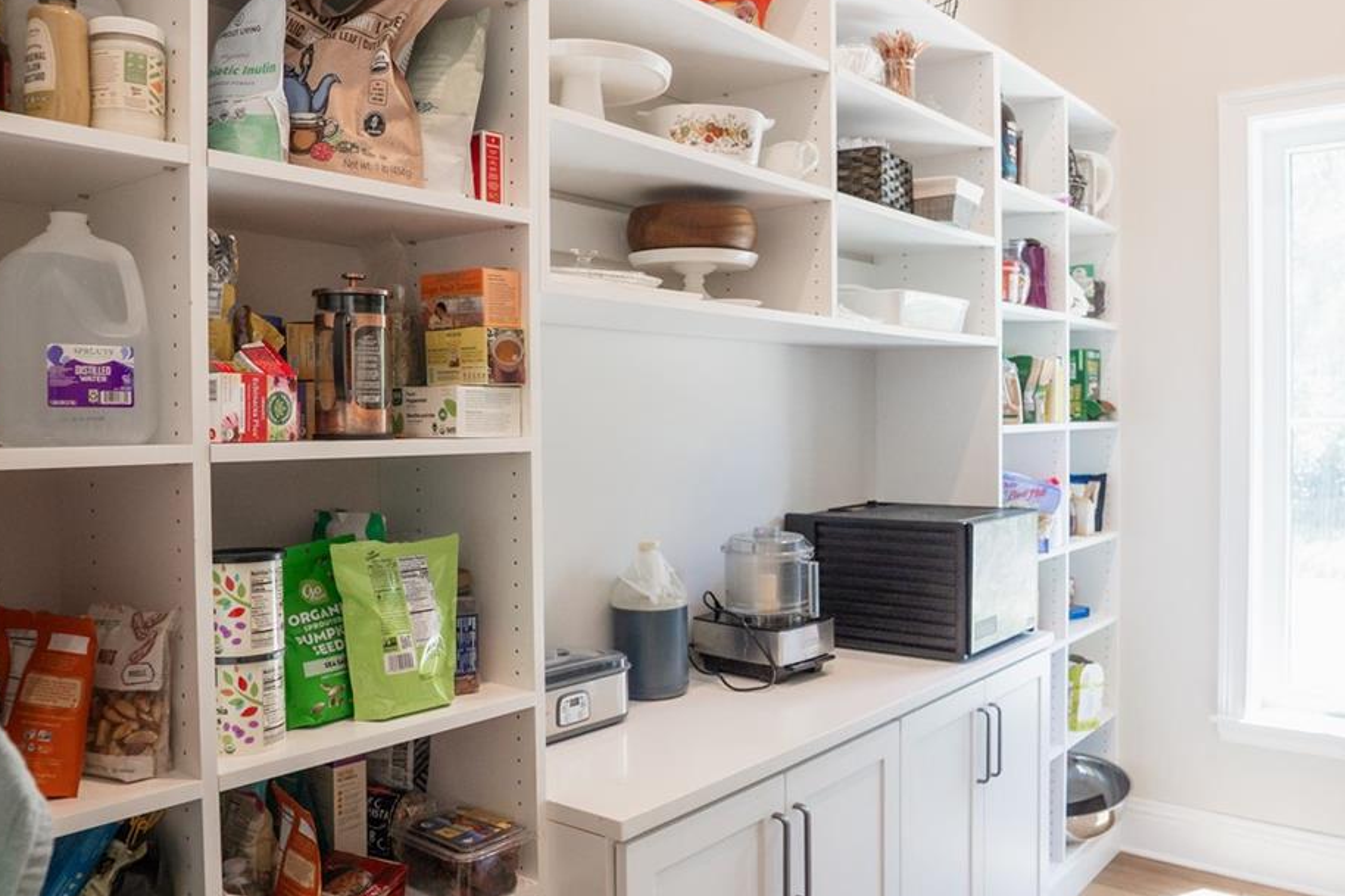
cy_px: 433
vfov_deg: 46.4
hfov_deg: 65.4
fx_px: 1046
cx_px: 734
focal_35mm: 28
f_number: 4
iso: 1250
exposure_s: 1/160
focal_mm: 16
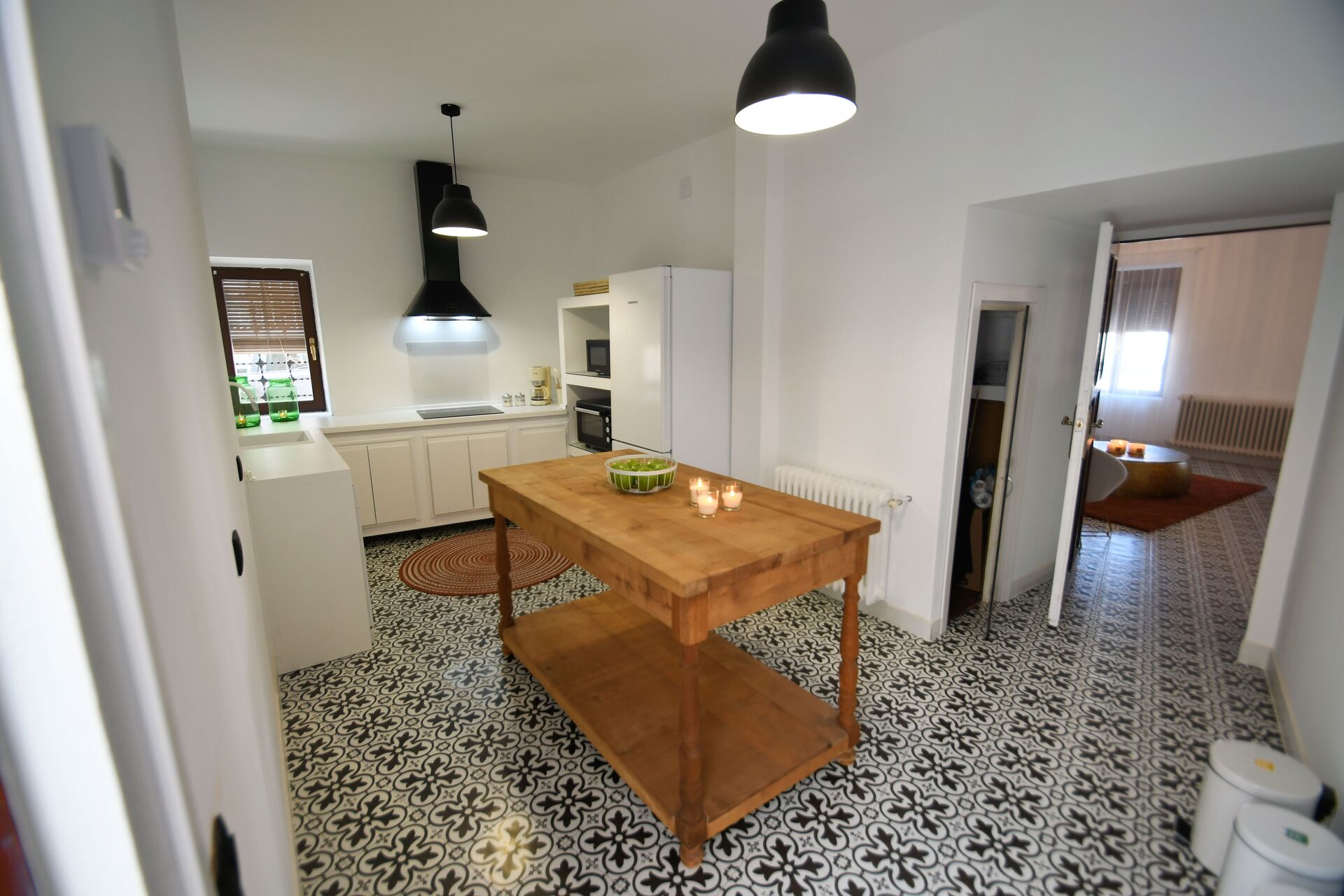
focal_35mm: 15
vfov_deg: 77.3
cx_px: 672
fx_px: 560
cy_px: 448
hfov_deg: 100.4
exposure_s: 1/40
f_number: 4.5
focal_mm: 10
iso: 250
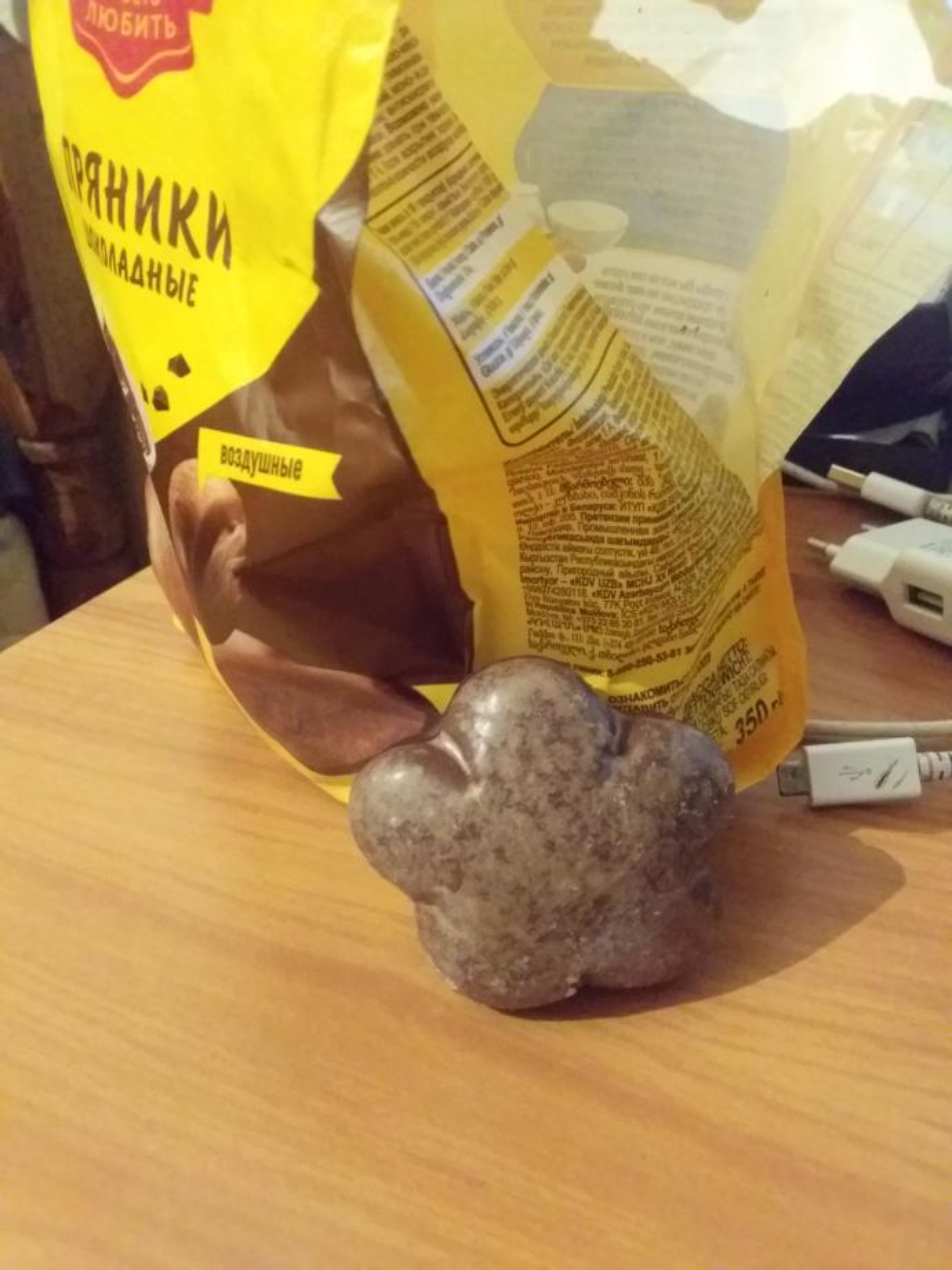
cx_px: 476
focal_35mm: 31
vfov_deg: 58.4
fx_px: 1137
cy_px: 635
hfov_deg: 45.4
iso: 640
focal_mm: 3.3
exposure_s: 1/17
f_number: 2.2
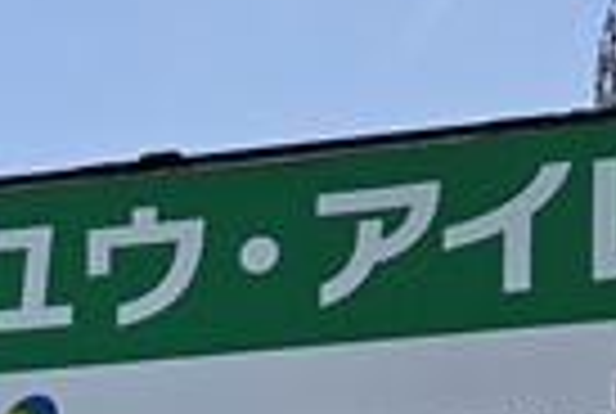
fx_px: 2984
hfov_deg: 10.6
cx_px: -706
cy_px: 968
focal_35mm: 174
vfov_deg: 7.5
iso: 25
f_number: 1.8
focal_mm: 5.4
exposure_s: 1/2302
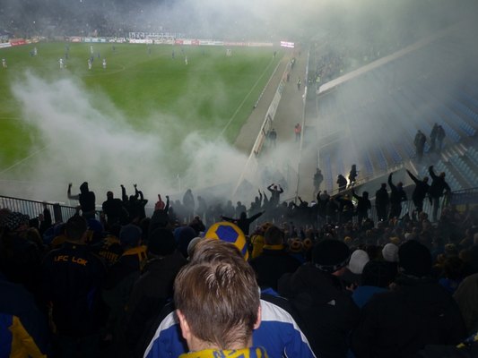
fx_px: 456
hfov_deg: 55.3
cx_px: 239
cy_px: 179
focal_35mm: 33
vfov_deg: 43.0
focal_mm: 5.5
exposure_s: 1/30
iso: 80
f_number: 2.8
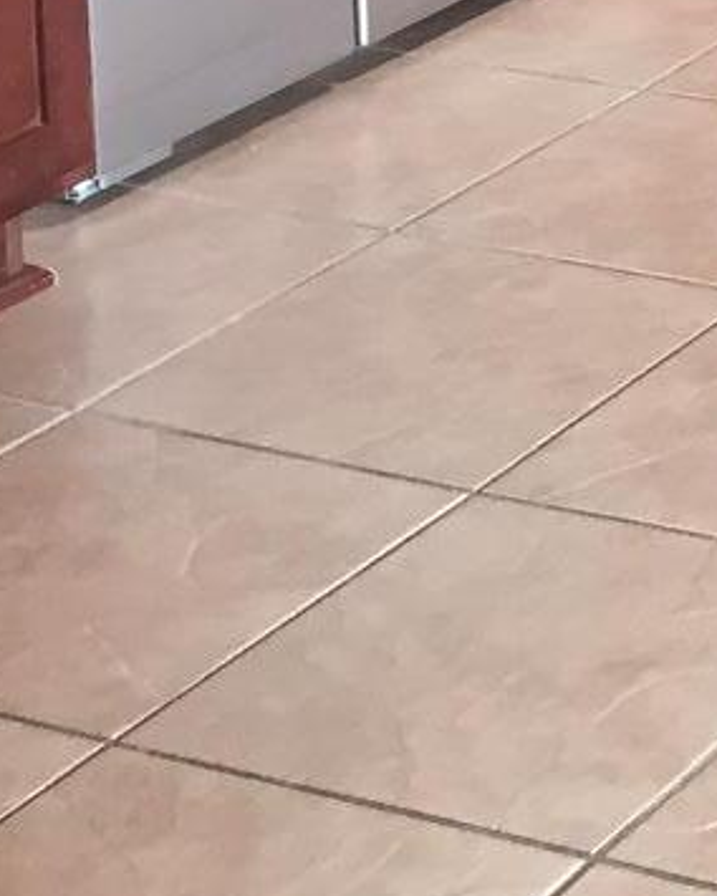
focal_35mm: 130
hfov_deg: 10.7
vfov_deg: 13.4
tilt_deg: -7.8
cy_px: -681
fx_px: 3448
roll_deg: -0.5
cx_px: 1527
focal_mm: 4.15
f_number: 2.2
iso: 40
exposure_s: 1/30
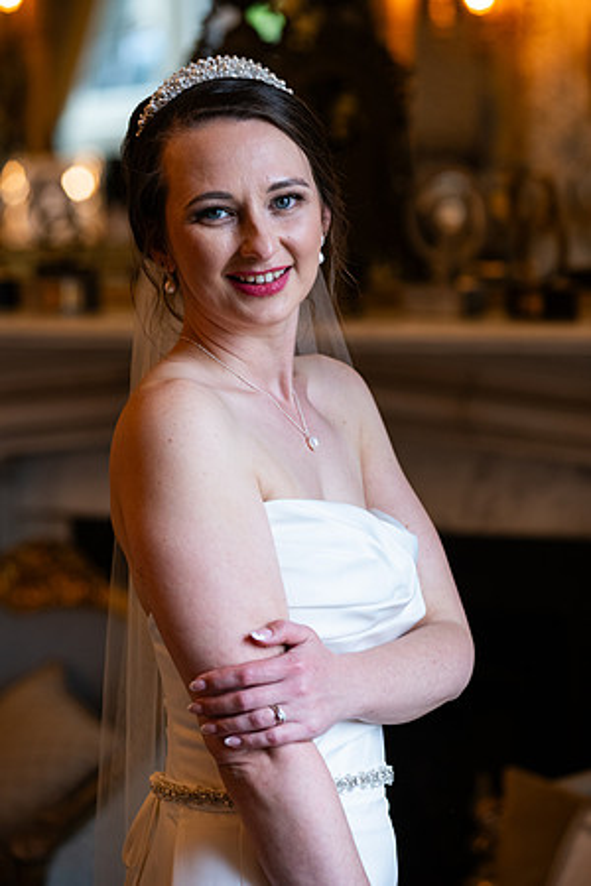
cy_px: 443
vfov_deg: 17.1
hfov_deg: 11.4
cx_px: 296
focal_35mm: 120
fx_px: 2955
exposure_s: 1/160
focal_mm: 120
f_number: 3.5
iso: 500
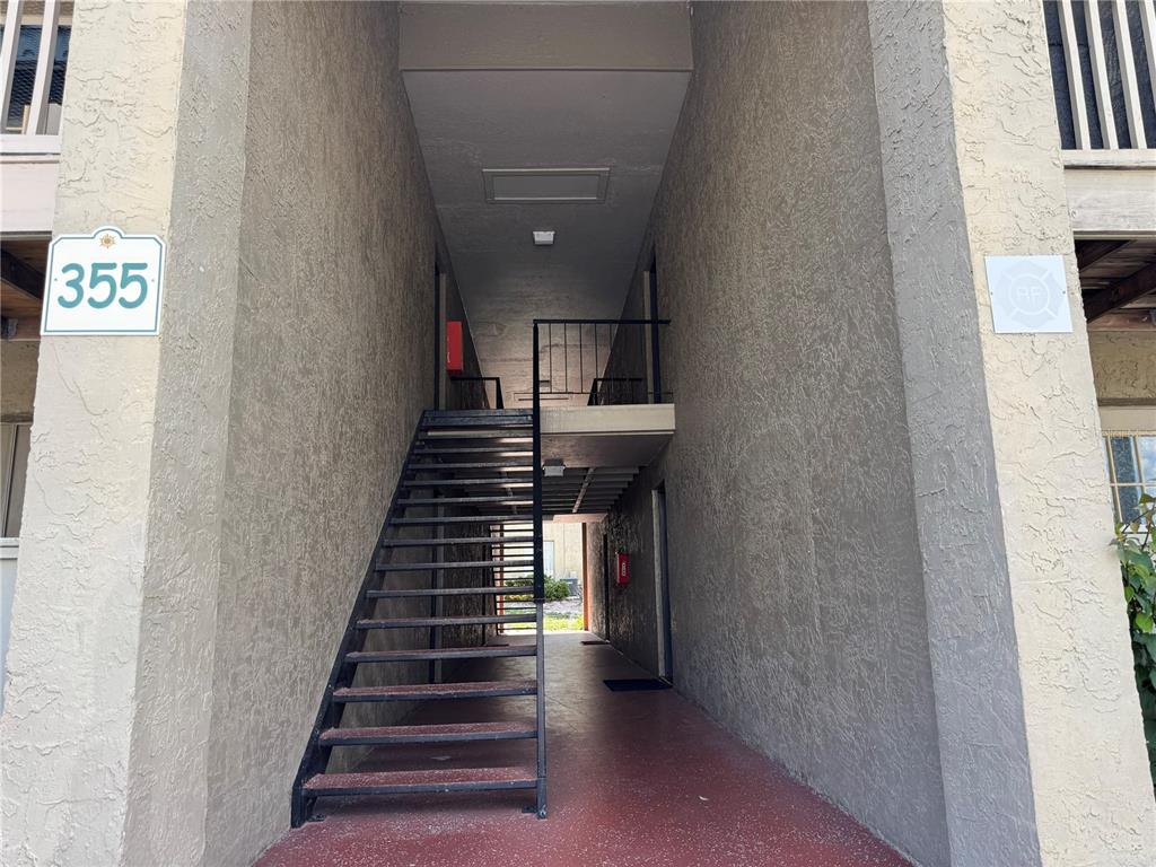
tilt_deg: +11.1
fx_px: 801
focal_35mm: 24
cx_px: 578
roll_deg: +1.6
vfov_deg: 56.8
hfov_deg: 71.6
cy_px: 434
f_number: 1.78
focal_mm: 6.76
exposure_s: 1/604
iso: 80
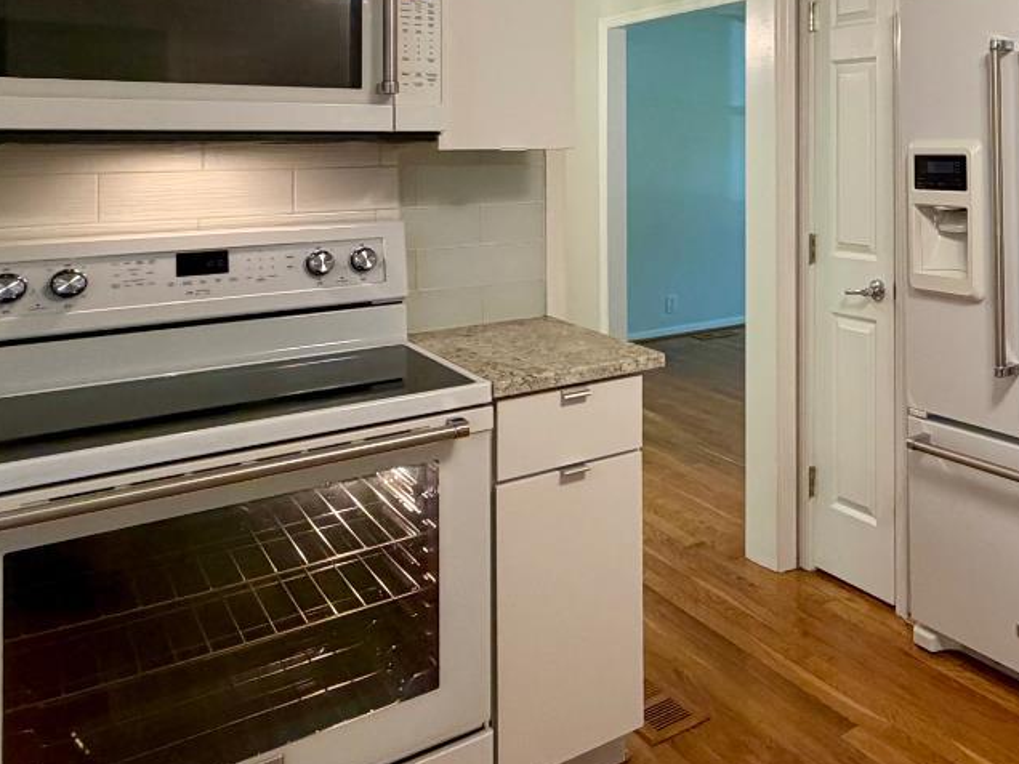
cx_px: 963
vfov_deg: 40.9
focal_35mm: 33
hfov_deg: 48.1
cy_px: 137
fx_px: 971
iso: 250
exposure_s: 1/120
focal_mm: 2.22
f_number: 2.2
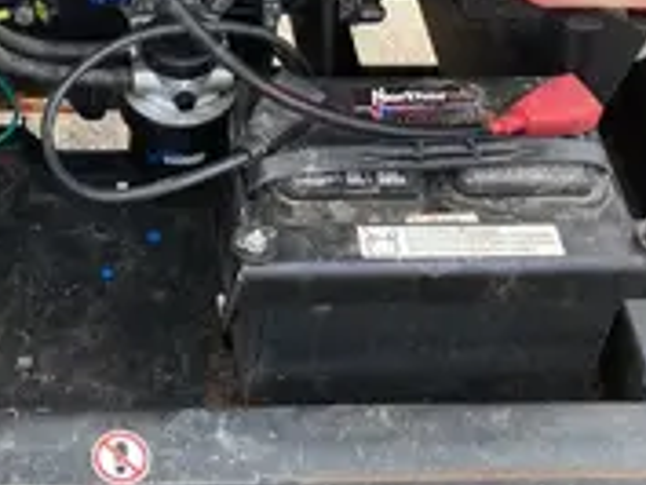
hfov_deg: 22.0
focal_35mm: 87
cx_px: 69
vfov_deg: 15.9
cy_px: -191
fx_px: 1625
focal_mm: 3.99
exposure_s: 1/209
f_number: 1.8
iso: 20
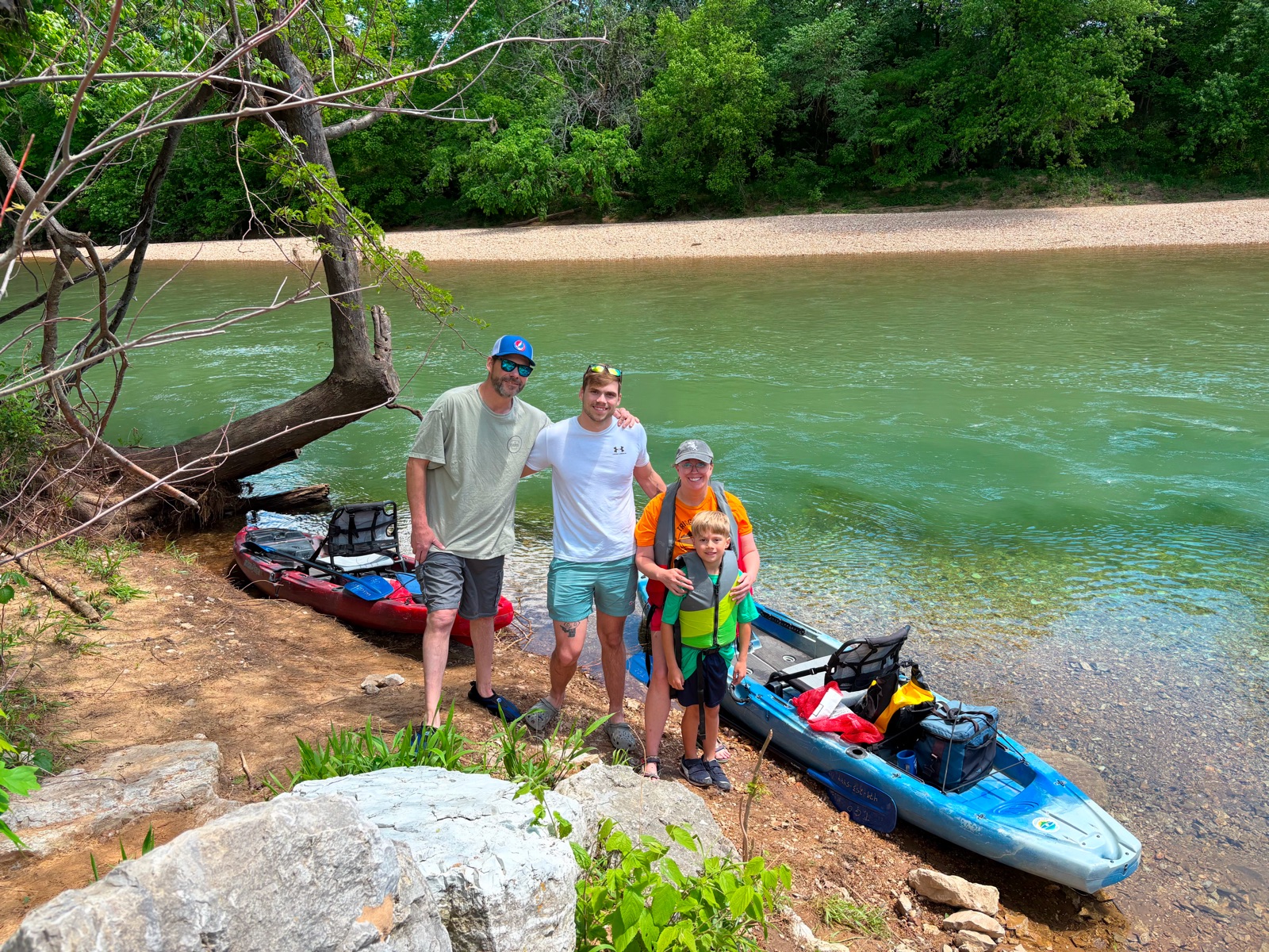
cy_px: 476
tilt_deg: -17.8
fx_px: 953
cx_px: 634
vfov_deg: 53.1
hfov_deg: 67.3
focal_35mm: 26
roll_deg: +1.3
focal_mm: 5.96
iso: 50
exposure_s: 1/801
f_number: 1.6
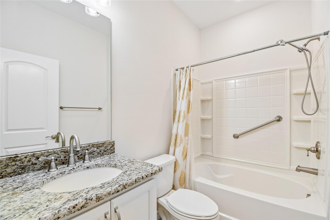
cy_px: 110
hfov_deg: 100.4
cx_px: 165
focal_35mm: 15
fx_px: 137
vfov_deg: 77.3
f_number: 8
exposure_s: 1/13
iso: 100
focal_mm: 10
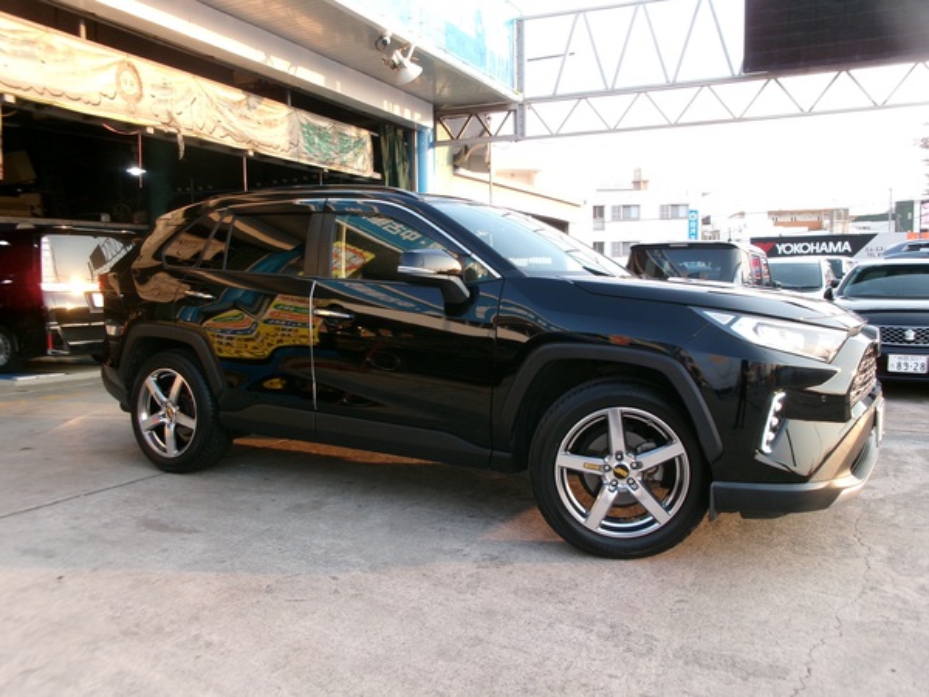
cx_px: 464
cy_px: 348
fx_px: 751
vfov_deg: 49.7
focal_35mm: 28
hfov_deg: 63.4
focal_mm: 5.1
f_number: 3.9
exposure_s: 1/70
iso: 100
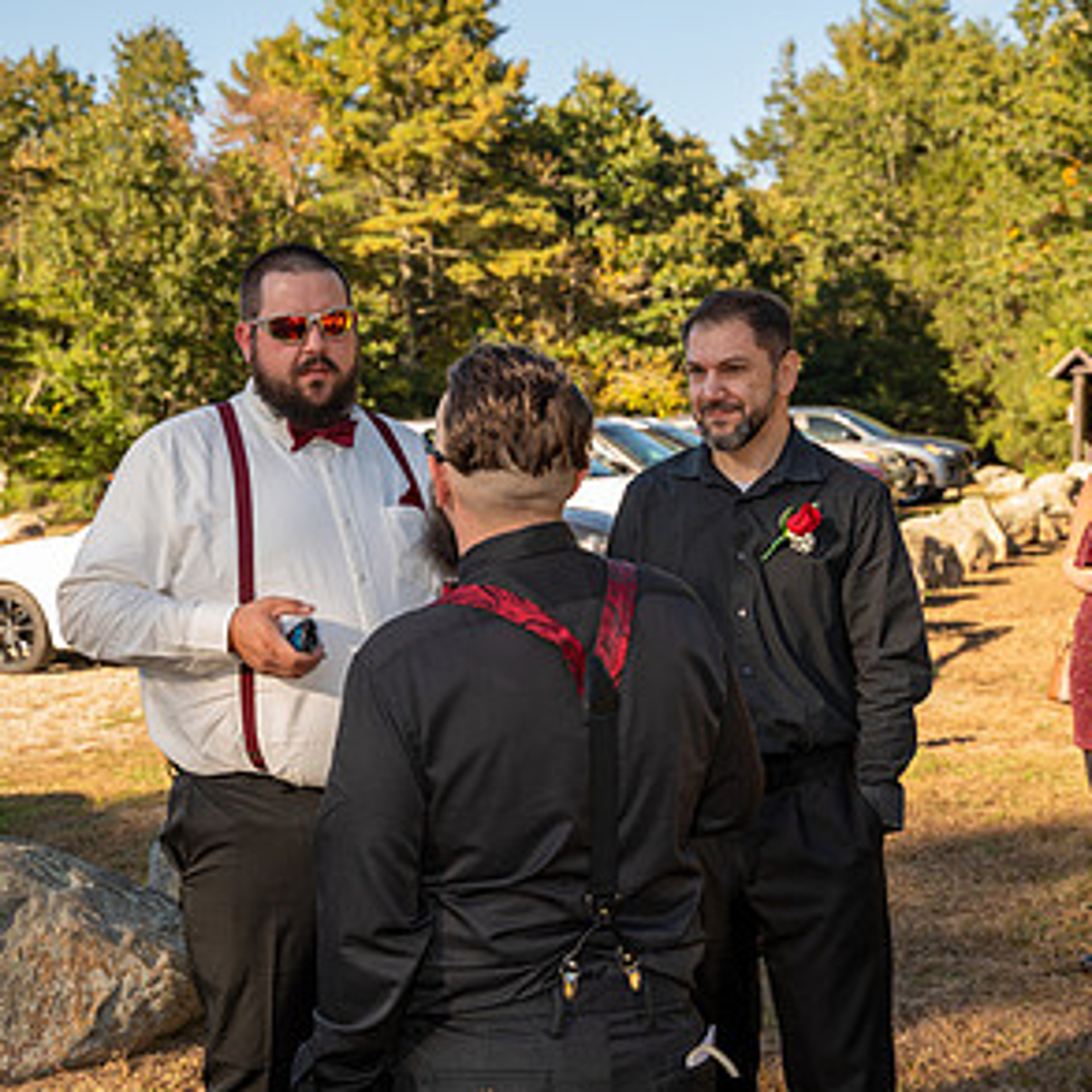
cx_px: 546
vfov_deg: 30.6
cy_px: 581
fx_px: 1999
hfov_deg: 30.6
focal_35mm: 56
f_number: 4.5
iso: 100
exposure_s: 1/200
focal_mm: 43
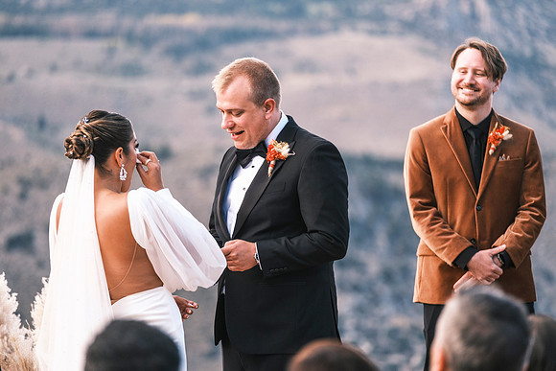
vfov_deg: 6.5
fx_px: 3244
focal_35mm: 210
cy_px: 186
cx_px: 278
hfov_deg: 9.8
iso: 400
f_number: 2.8
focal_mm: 140
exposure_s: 1/1000
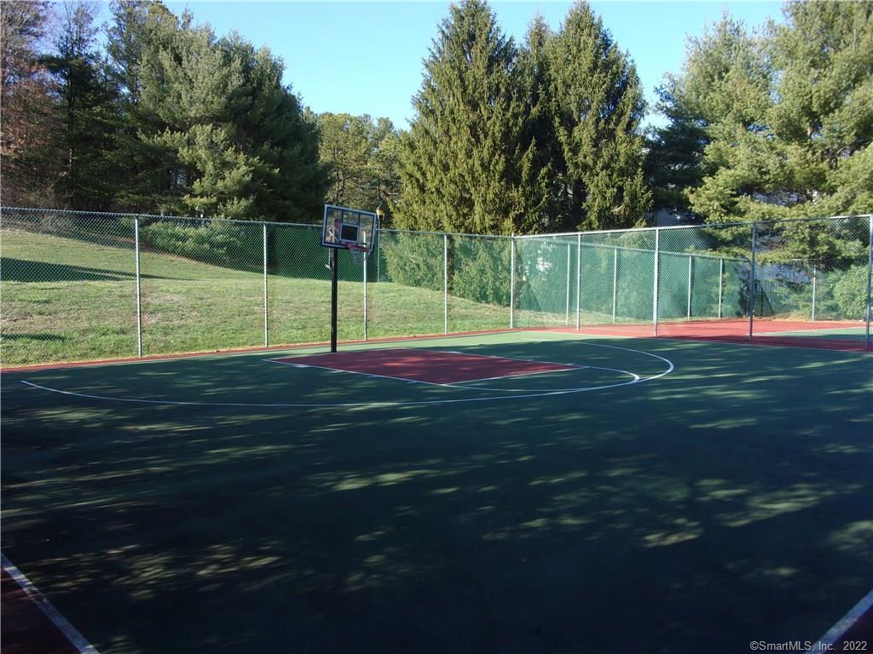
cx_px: 436
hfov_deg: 63.4
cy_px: 327
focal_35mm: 28
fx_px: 706
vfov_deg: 49.7
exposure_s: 1/200
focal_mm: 5.1
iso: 80
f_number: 3.9
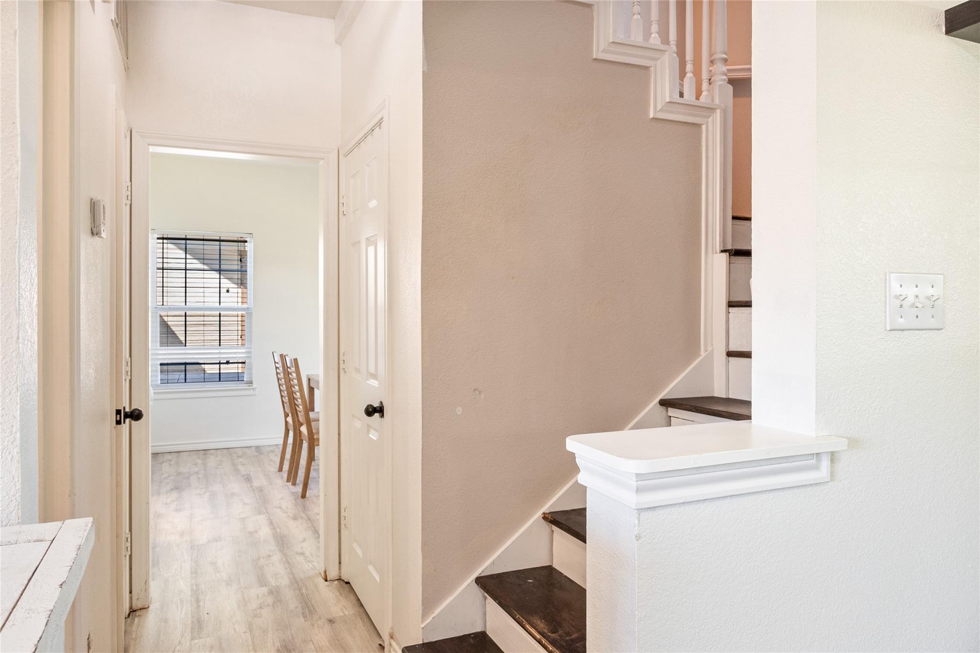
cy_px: 326
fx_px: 653
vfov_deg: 53.1
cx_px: 490
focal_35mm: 24
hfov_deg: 73.7
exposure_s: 1/13
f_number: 8
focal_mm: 16
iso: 640
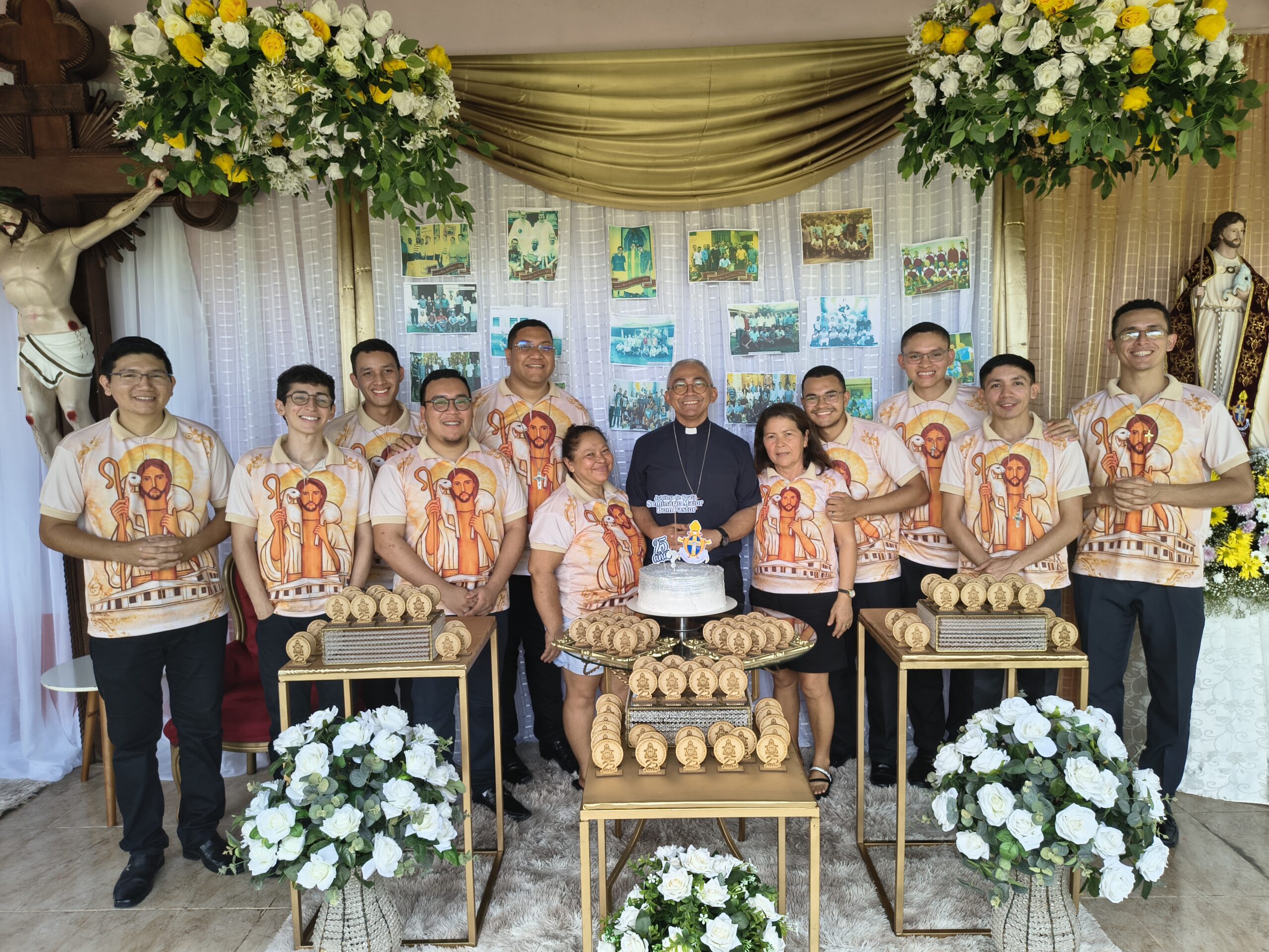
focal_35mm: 24
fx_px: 880
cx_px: 634
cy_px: 476
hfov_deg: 71.6
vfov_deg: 56.8
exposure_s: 1/100
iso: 131
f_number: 1.8
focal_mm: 5.56
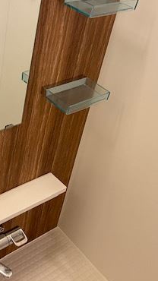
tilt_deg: -36.1
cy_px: 103
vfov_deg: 41.7
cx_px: 6
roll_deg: -6.5
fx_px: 365
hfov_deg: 23.5
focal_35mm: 49
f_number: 1.8
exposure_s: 1/50
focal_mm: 4.25
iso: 160
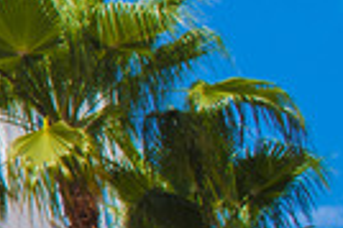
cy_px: 160
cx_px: -584
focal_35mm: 161
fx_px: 1532
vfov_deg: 8.5
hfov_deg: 10.3
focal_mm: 18
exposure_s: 1/125
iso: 200
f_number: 16
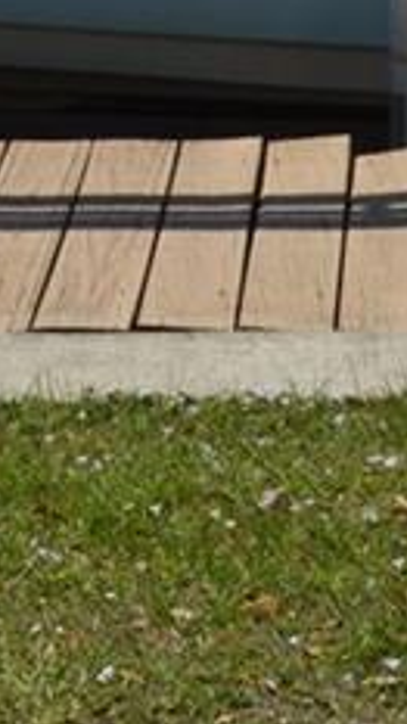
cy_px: -303
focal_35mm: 280
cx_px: -134
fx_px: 5374
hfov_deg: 4.3
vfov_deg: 7.6
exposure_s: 1/320
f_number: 9
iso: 100
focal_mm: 26
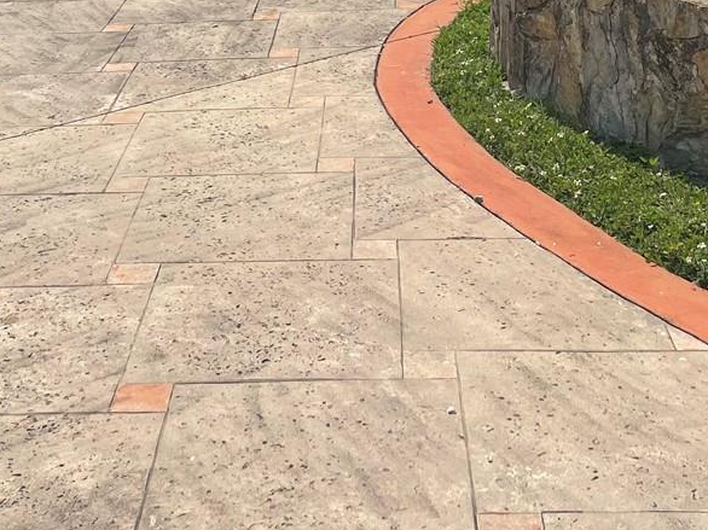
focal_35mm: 71
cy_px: -72
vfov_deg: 19.7
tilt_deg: -9.7
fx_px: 1452
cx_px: 359
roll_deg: +2.8
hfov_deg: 27.4
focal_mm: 4.2
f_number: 1.6
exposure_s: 1/6135
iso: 32
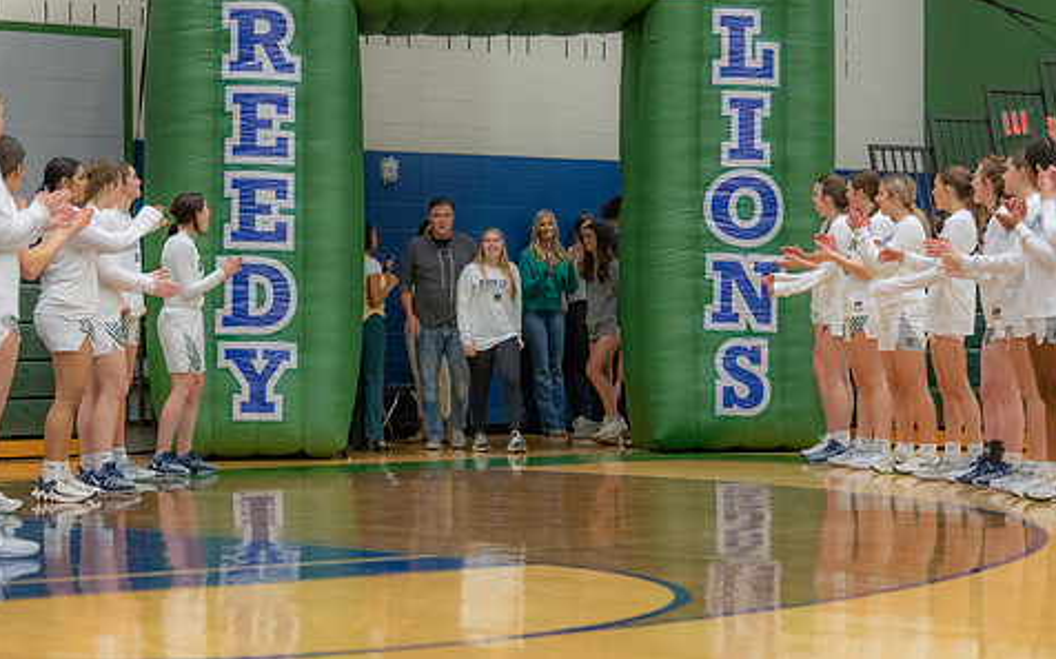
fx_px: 2646
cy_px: 413
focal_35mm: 92
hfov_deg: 22.5
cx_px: 404
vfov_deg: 14.2
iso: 2000
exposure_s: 1/400
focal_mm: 70
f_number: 2.8
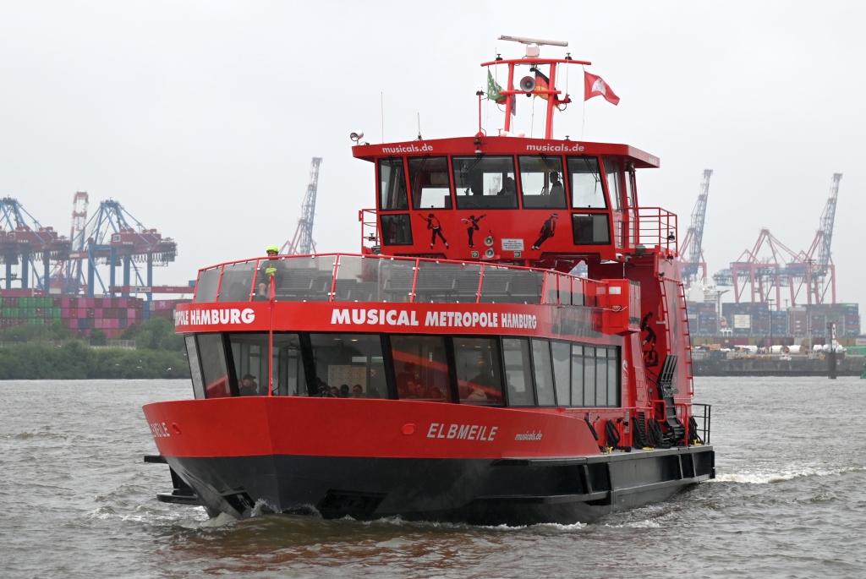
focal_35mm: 105
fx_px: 2528
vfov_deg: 13.1
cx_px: 433
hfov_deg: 19.4
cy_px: 290
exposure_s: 1/400
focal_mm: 105
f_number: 5
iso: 400
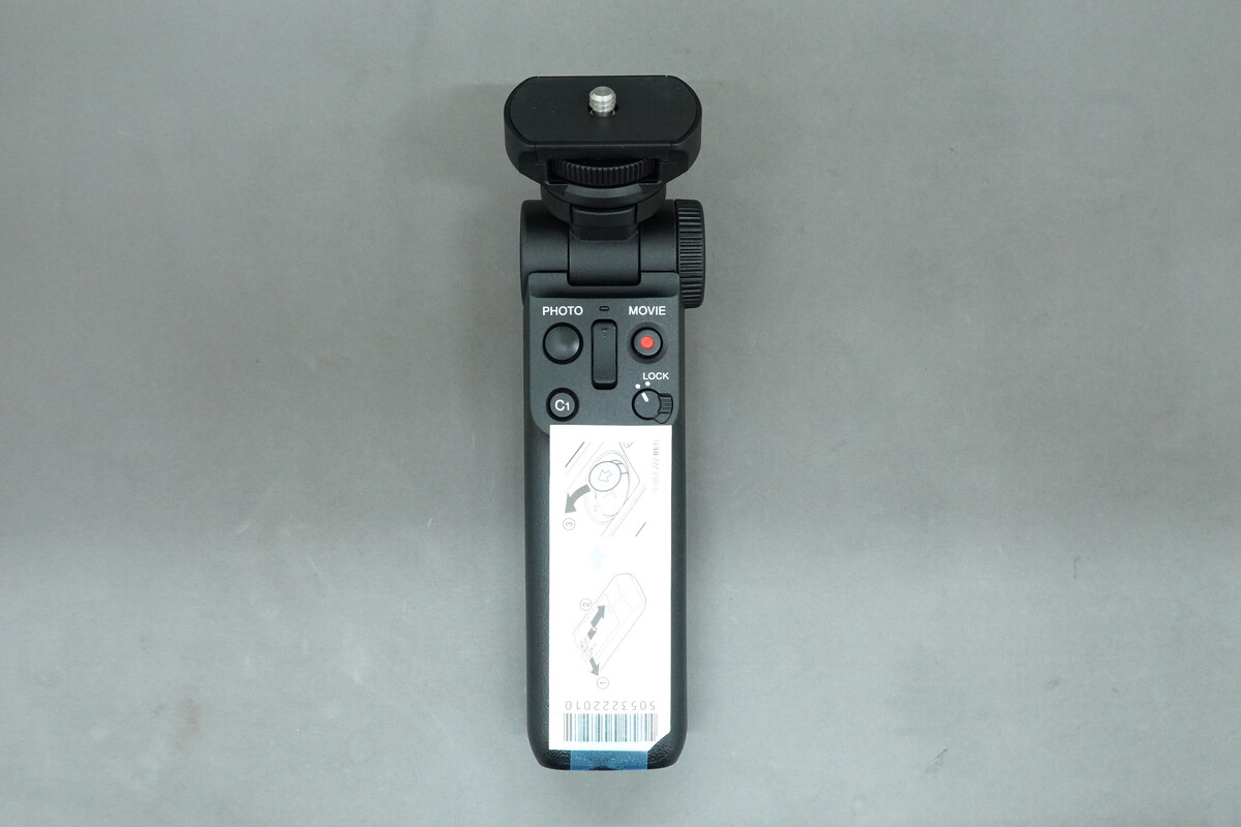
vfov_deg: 31.2
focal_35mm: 43
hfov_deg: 45.4
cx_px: 620
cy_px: 414
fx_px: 1482
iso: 1600
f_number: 5
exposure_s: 1/50
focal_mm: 15.9
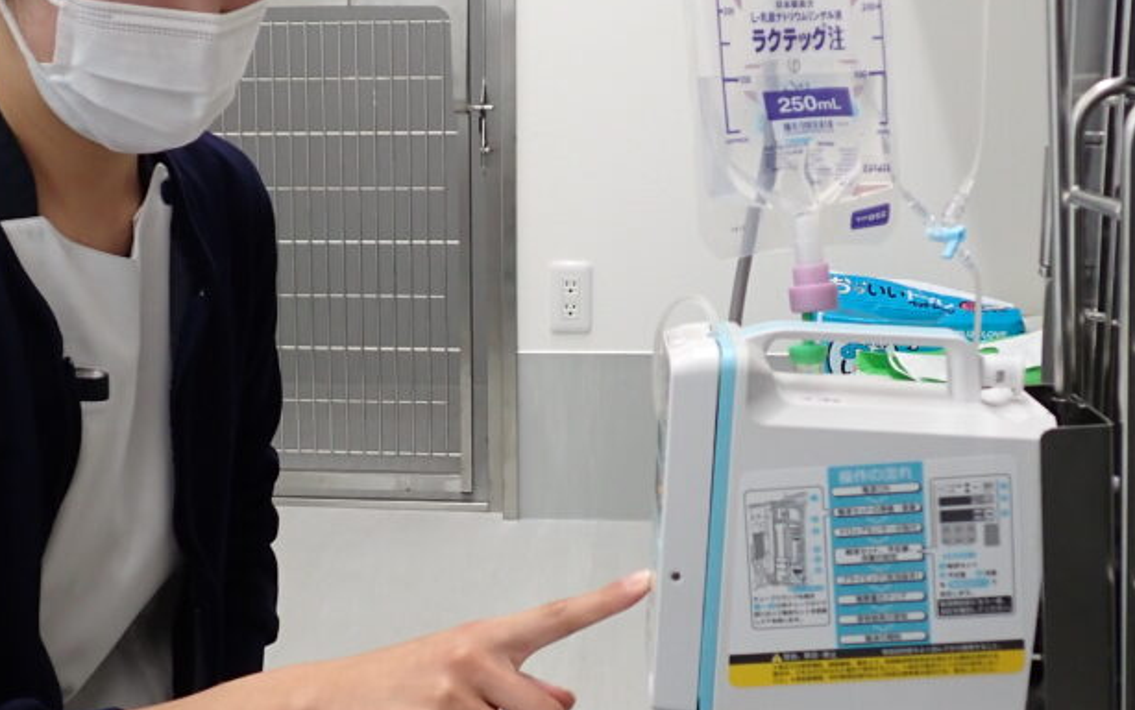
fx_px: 1640
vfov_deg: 24.4
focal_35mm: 53
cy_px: 361
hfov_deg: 37.9
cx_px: 420
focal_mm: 5.4
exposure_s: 1/80
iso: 200
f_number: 2.3
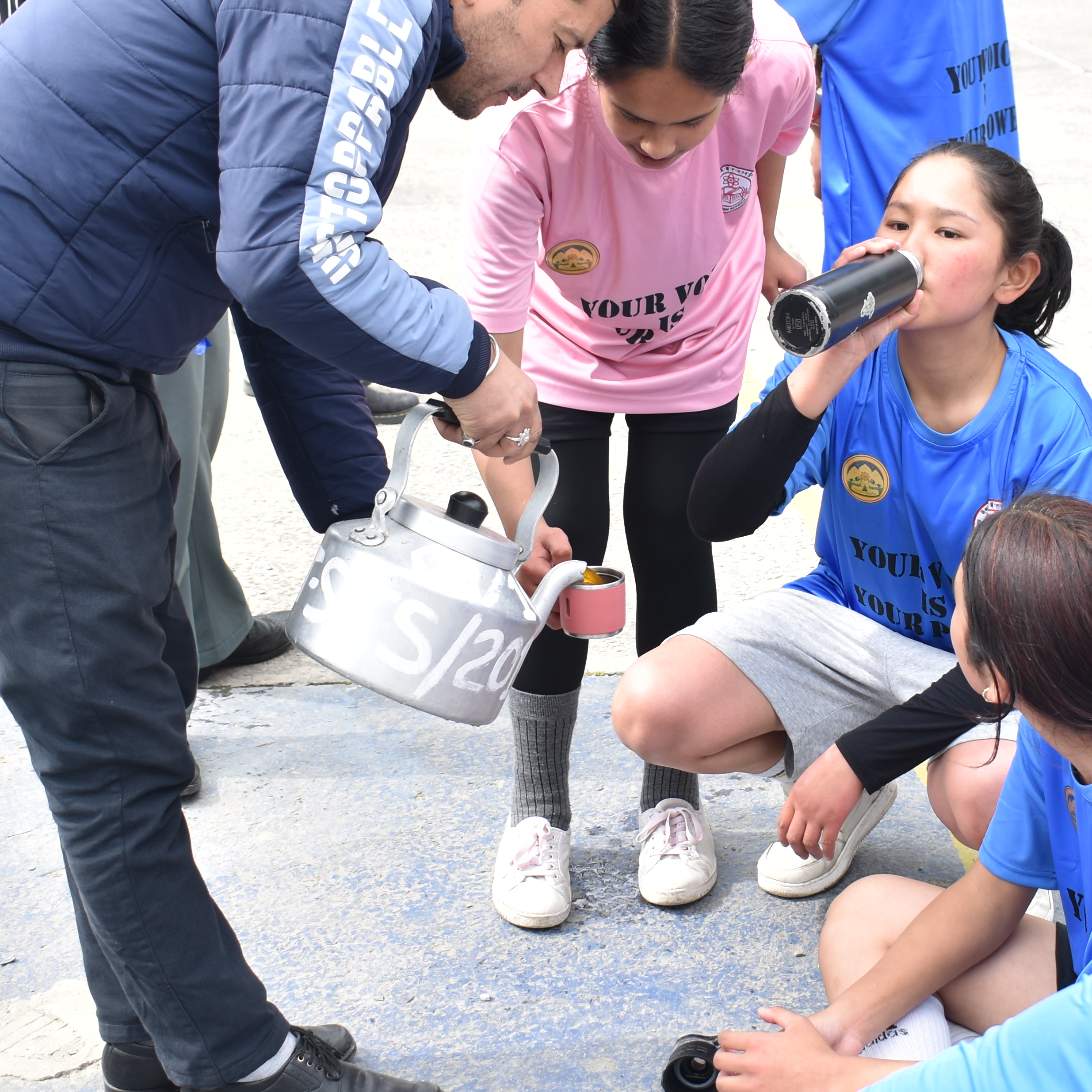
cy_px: 605
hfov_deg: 26.3
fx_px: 2321
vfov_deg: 26.5
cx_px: 742
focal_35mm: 65
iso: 100
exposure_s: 1/160
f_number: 3.8
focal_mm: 21
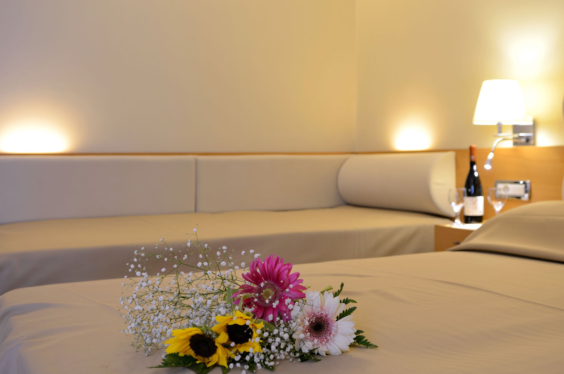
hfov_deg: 46.4
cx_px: 311
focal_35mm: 42
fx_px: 657
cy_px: 180
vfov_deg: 31.8
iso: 100
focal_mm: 24
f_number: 4
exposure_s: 1/3
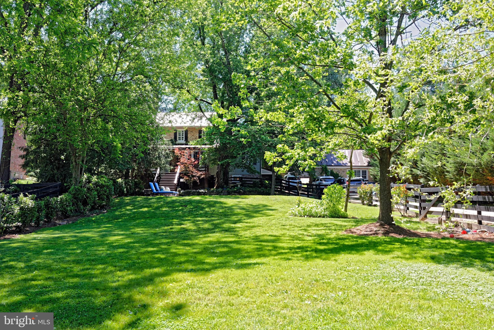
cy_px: 165
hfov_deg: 54.4
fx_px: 480
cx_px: 247
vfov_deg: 37.9
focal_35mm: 35
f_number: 8
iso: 400
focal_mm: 35
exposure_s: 1/100
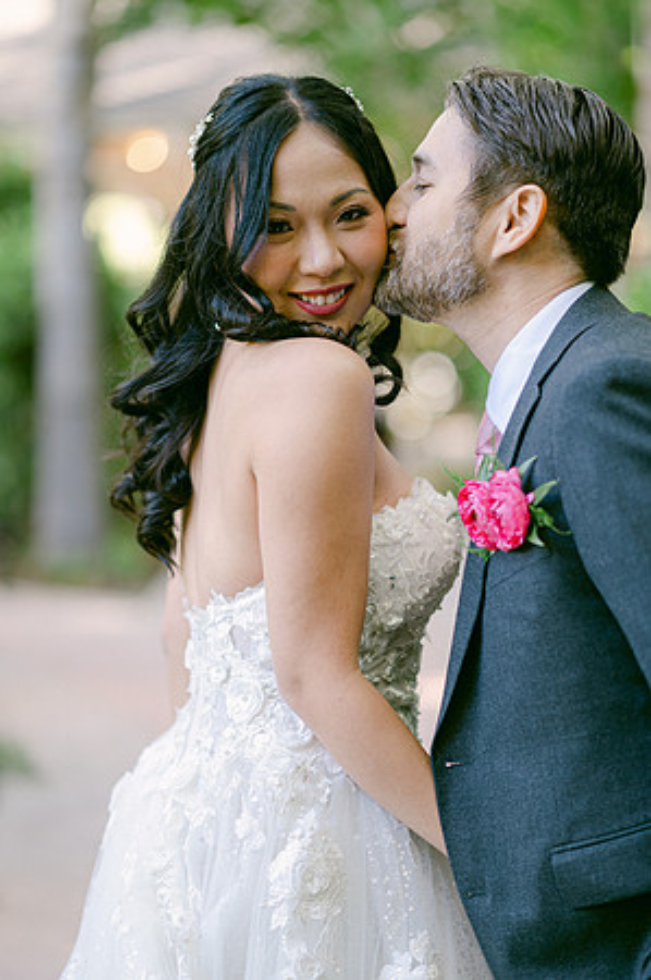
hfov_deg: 16.0
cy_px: 490
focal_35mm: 85
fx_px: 2311
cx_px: 326
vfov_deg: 23.9
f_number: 2
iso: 140
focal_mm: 85
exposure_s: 1/125
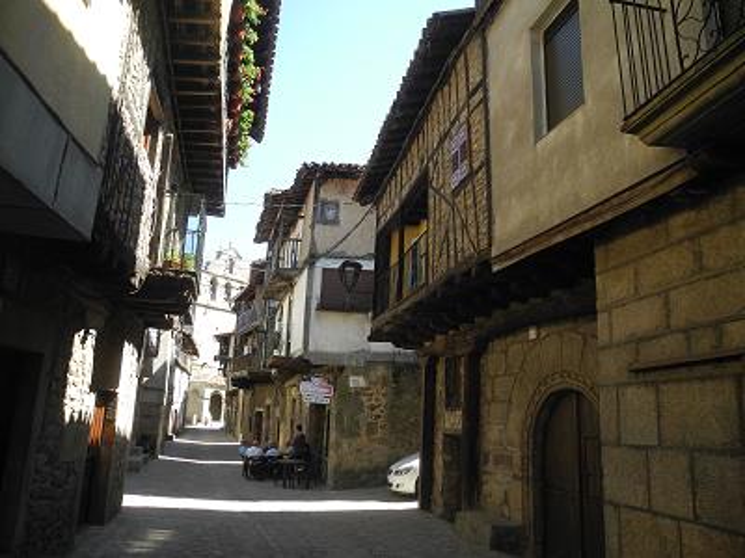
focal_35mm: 28
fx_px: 603
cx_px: 372
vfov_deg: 49.7
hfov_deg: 63.4
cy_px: 279
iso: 100
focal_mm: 6
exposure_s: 1/320
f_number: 2.8
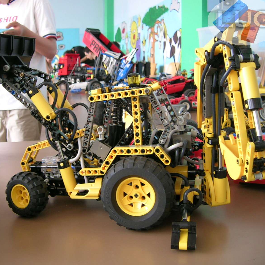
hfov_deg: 39.8
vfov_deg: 40.0
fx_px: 364
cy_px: 130
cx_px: 102
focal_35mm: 42
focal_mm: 5.4
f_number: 2.8
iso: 50
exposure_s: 1/25.3
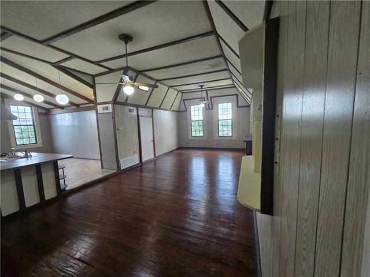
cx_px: 185
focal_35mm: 13
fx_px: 139
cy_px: 138
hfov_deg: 106.2
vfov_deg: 89.9
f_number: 2.2
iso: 200
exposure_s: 1/60
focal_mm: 2.2
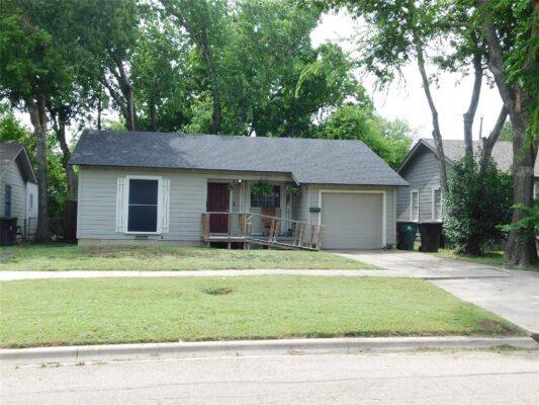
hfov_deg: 46.8
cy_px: 202
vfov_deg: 36.0
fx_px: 623
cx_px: 270
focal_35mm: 40
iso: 125
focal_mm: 7.1
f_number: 3.6
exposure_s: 1/400
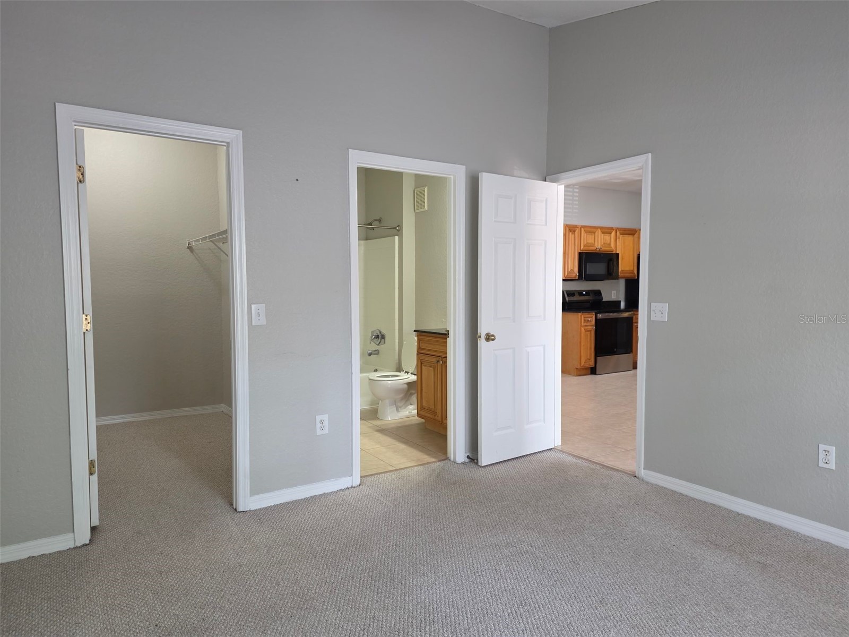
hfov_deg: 73.9
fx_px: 564
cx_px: 424
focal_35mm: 23
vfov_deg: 58.9
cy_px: 318
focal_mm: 6.3
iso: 500
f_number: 1.7
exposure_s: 1/120
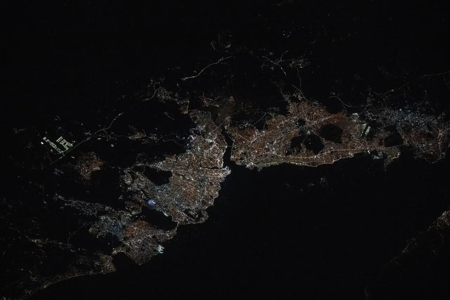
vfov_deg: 6.9
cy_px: 150
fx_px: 2500
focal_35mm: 200
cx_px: 225
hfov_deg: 10.3
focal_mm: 200
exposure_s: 1/250
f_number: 2
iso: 25600
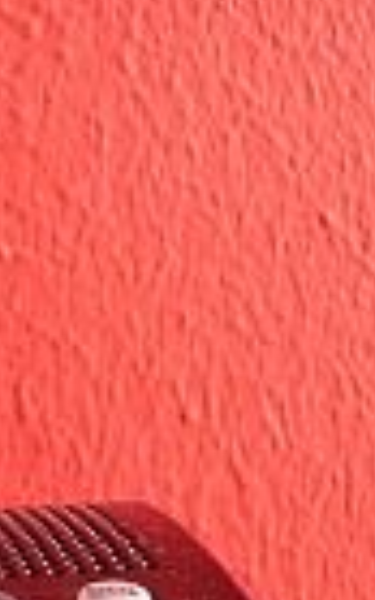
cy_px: 212
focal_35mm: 120
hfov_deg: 9.7
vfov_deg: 17.3
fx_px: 1960
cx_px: -504
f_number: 2.8
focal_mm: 7.4
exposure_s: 1/15
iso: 800
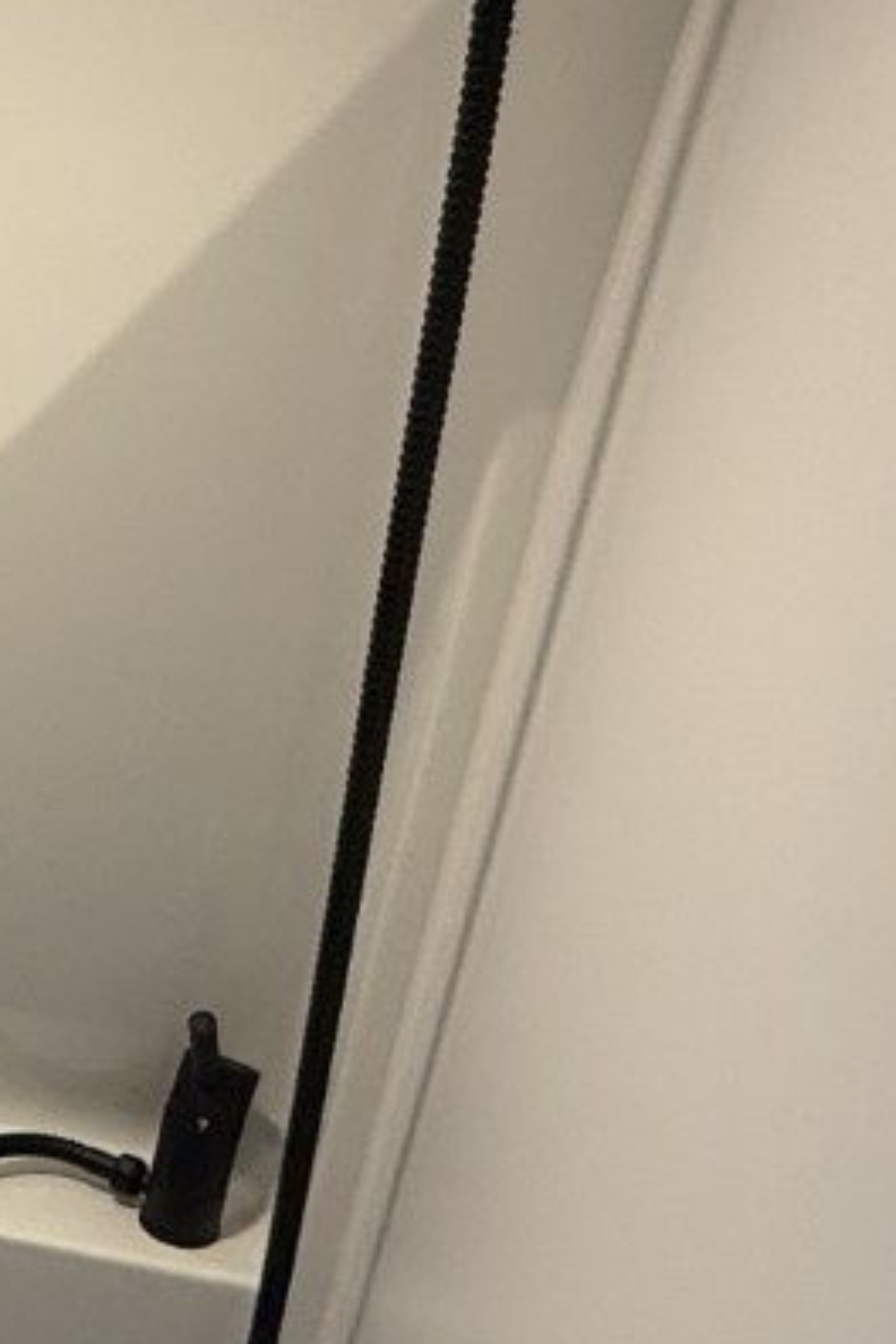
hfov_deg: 22.0
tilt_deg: -24.0
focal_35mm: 53
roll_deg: -1.1
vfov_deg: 37.0
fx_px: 1979
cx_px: -370
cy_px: 933
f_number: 2.2
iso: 320
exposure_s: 1/99
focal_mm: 2.22
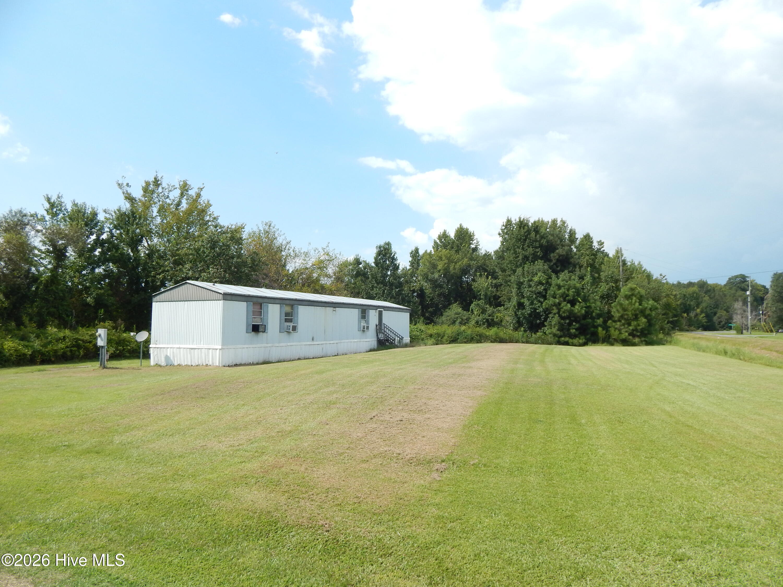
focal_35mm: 23
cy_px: 294
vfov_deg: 58.9
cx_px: 392
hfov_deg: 73.9
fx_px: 520
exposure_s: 1/1250
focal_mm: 4
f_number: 3
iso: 125
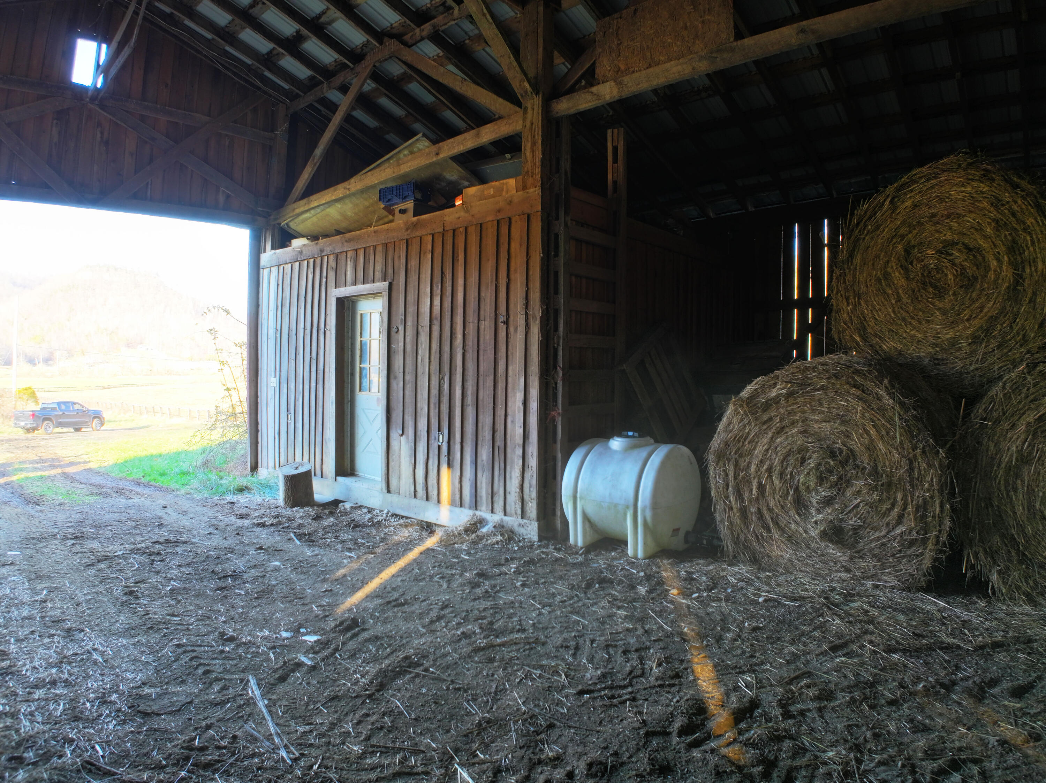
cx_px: 523
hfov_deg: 71.6
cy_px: 392
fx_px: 725
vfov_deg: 56.8
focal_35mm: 24
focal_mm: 12.29
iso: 120
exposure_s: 1/15
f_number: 2.8
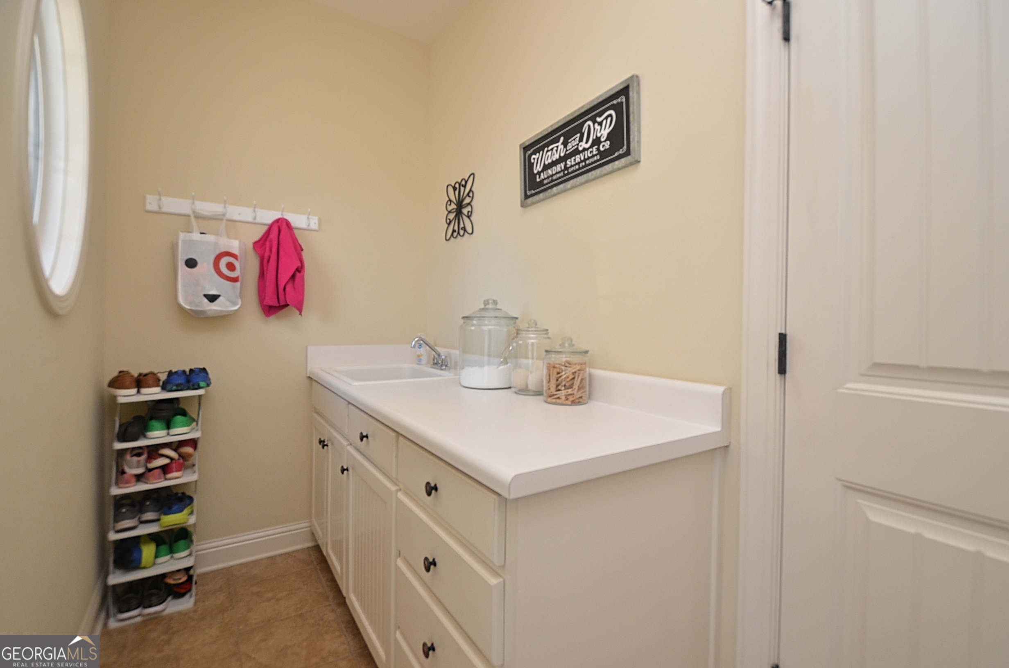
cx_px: 504
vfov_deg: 77.1
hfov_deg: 100.5
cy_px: 334
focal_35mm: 15
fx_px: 420
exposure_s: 1/60
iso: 400
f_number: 5.6
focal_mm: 10
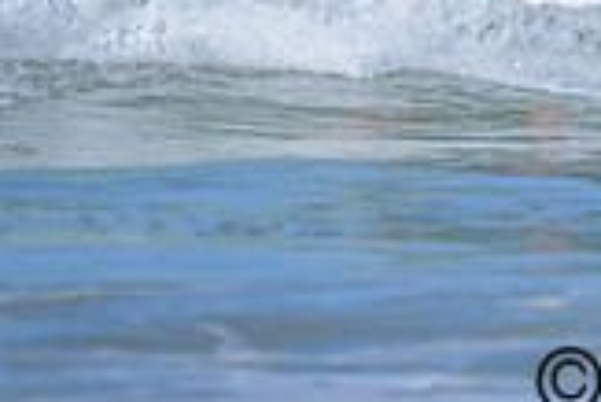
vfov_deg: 0.4
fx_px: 65415
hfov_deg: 0.5
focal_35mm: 3915
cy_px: -355
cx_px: 893
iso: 360
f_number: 6.3
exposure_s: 1/2000
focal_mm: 800
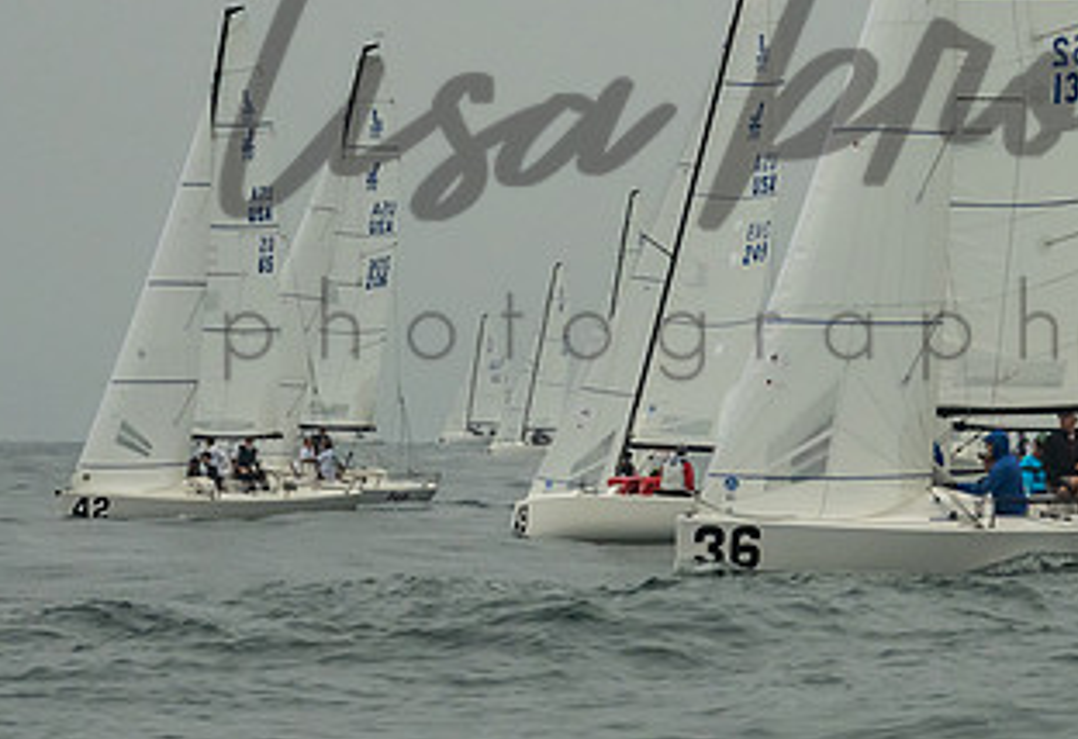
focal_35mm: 375
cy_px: 56
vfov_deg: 3.7
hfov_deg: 5.4
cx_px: 805
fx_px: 11329
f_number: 9
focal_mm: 140
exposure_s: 1/3200
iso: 800
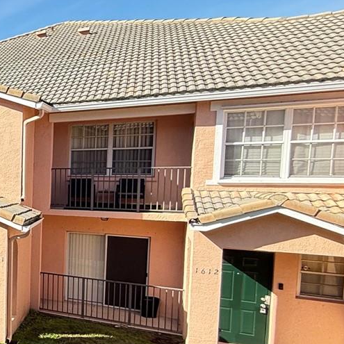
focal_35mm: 40
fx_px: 450
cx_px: -199
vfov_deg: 41.7
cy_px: 199
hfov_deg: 26.5
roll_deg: +1.3
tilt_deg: -4.2
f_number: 2.2
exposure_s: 1/527
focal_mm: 2.22
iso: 50
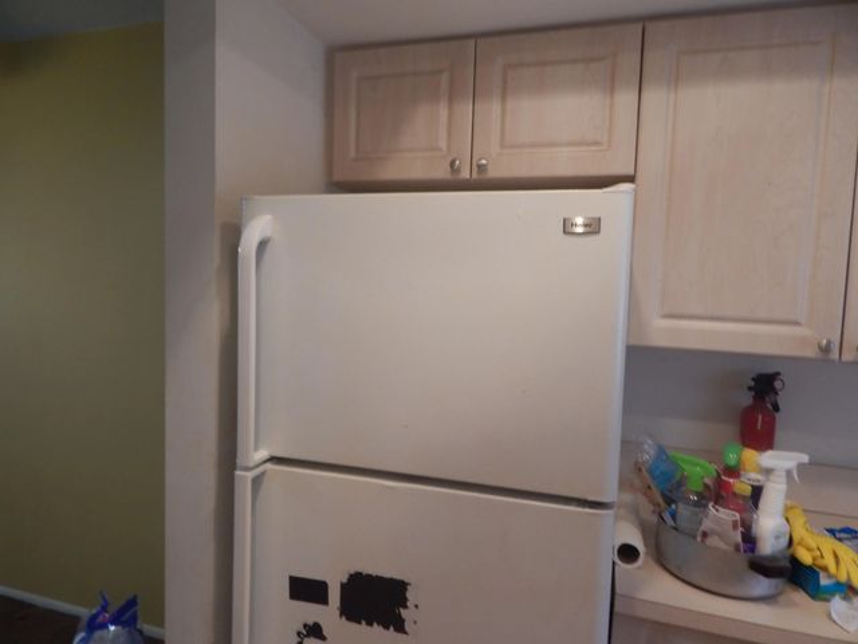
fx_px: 545
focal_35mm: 22
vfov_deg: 61.1
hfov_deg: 76.4
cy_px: 322
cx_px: 429
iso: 140
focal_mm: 4
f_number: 3
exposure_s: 1/30
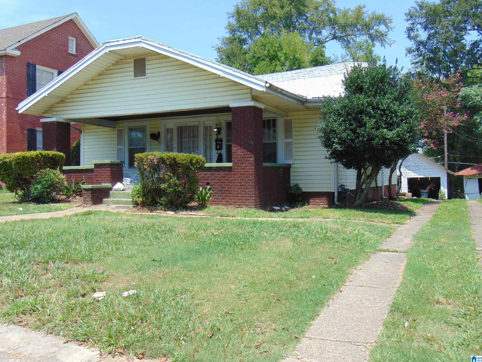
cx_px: 242
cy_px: 177
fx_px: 473
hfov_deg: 54.0
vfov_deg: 41.8
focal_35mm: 34
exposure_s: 1/800
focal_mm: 5.8
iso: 80
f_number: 3.2
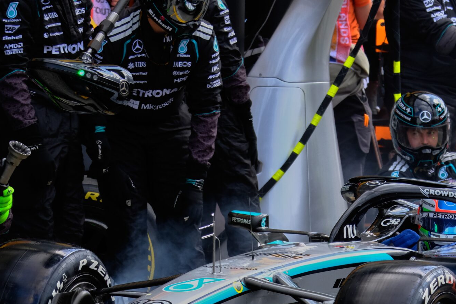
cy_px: 266
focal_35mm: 434
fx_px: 5498
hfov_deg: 4.7
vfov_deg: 3.2
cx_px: 290
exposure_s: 1/1000
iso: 1600
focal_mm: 150
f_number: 5.6
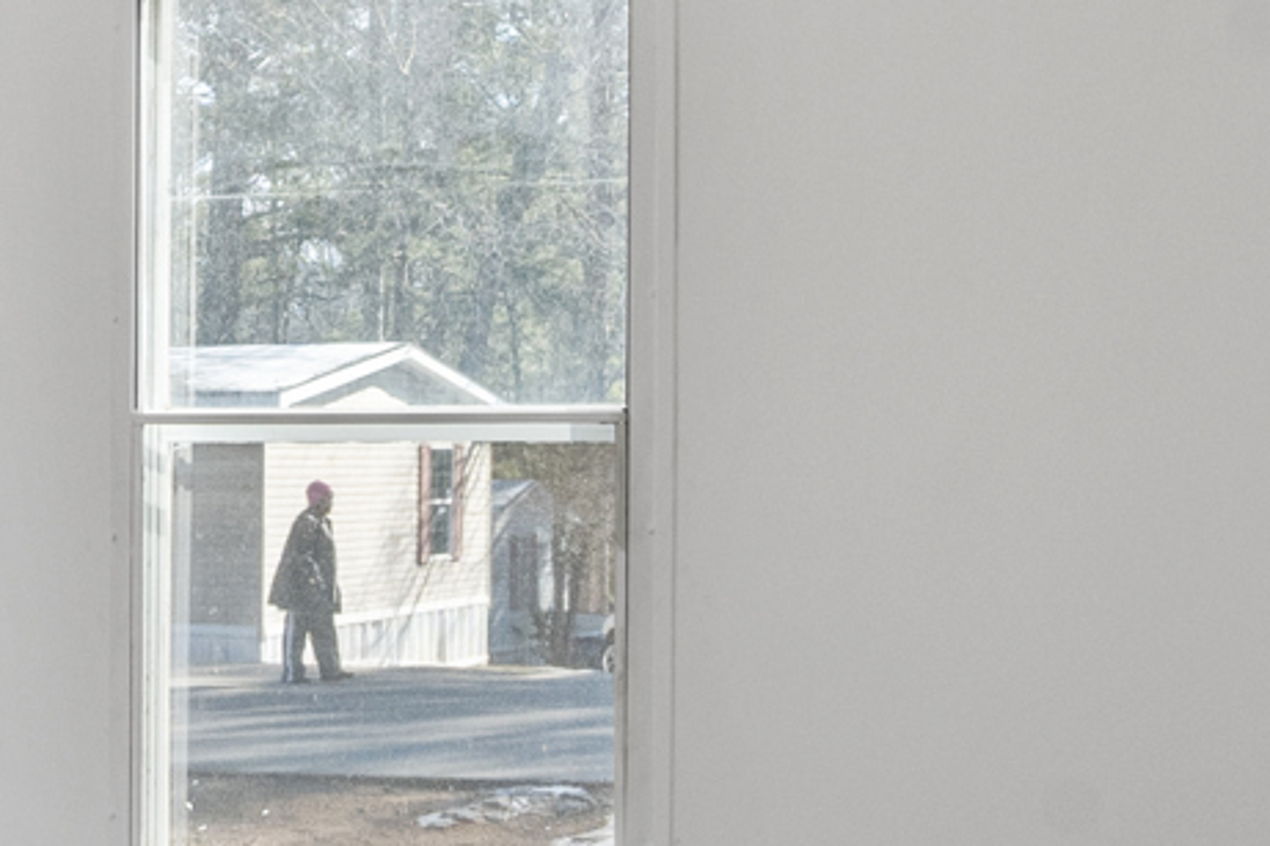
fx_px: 2680
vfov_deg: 17.9
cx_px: 163
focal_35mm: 76
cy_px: 467
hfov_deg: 25.9
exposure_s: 1/160
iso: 400
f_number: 8
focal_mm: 14
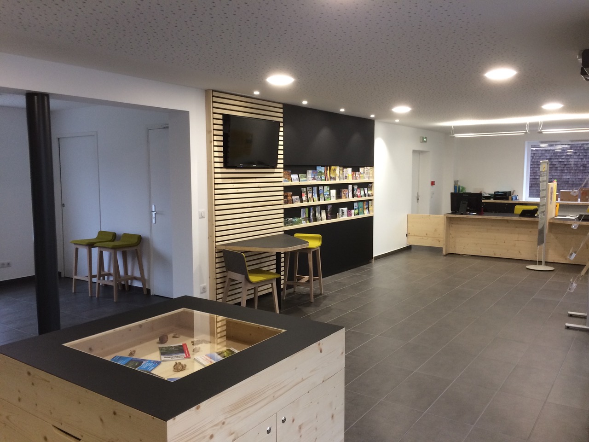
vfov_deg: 48.2
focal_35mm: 29
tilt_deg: -6.5
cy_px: 221
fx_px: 493
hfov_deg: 61.7
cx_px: 294
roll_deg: +0.0
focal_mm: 4.15
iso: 50
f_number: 2.2
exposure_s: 1/33
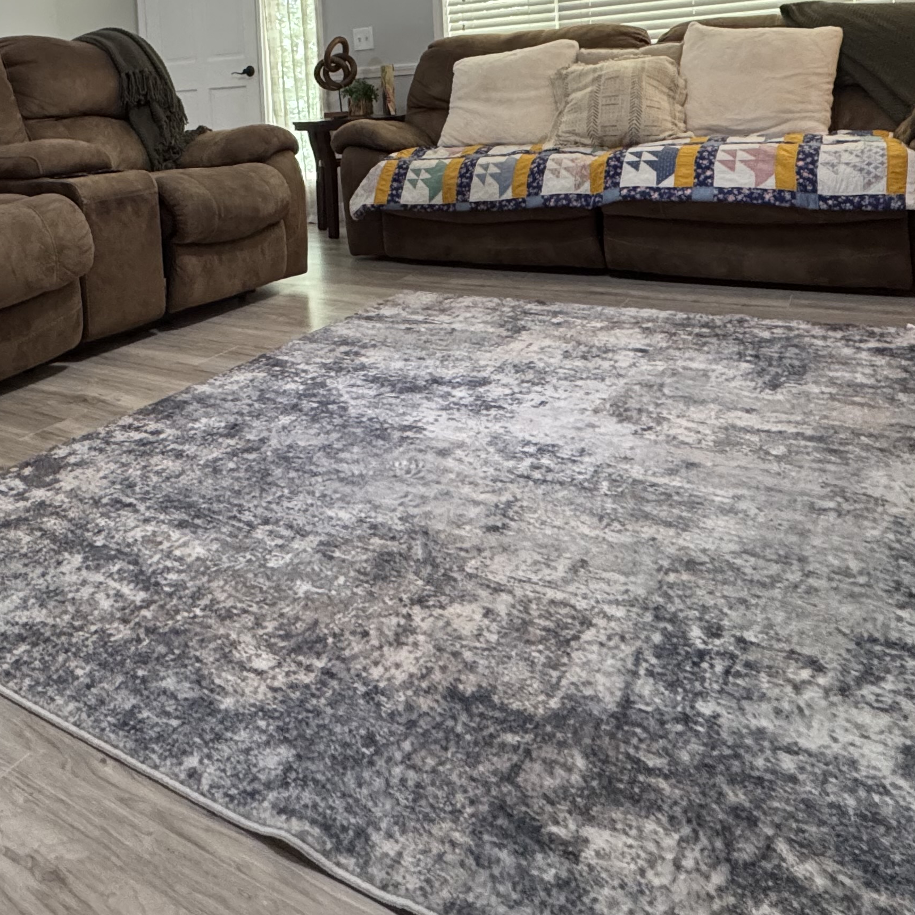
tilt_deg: -0.8
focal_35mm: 29
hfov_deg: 54.2
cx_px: 283
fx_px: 867
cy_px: 131
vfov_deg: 50.7
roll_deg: +2.7
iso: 500
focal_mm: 2.22
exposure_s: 1/60
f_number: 2.2
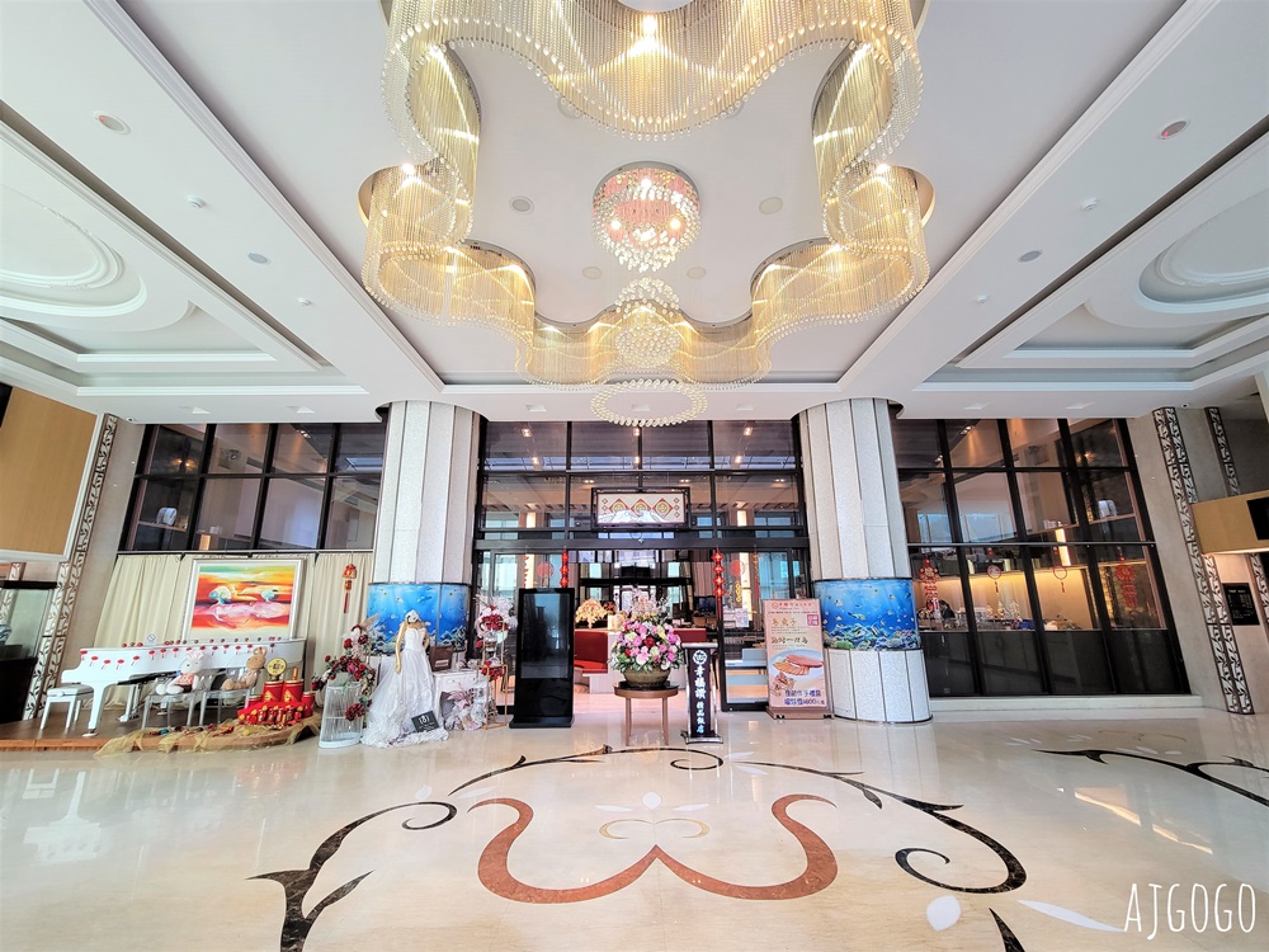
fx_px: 477
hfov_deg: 106.2
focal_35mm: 13
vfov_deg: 89.9
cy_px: 476
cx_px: 634
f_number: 2.2
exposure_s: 1/60
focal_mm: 2.2
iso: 160
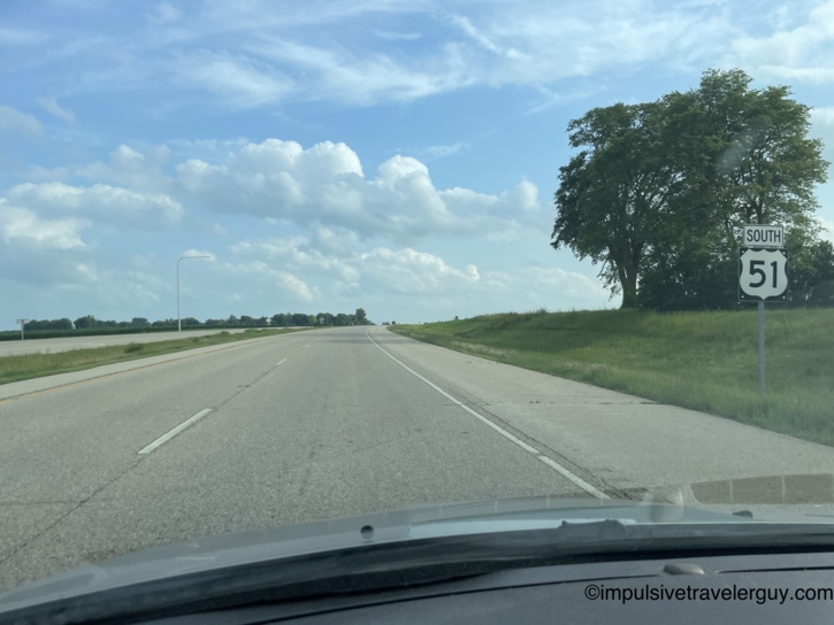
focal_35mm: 26
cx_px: 417
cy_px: 312
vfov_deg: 53.1
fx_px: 627
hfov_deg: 67.3
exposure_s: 1/2506
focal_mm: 4.2
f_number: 1.6
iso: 32
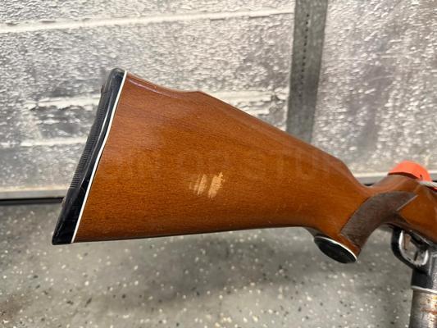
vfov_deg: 56.8
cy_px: 164
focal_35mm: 24
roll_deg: +2.6
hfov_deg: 71.6
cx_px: 218
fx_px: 303
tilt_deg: -32.3
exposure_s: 1/60
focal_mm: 6.76
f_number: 1.78
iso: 400
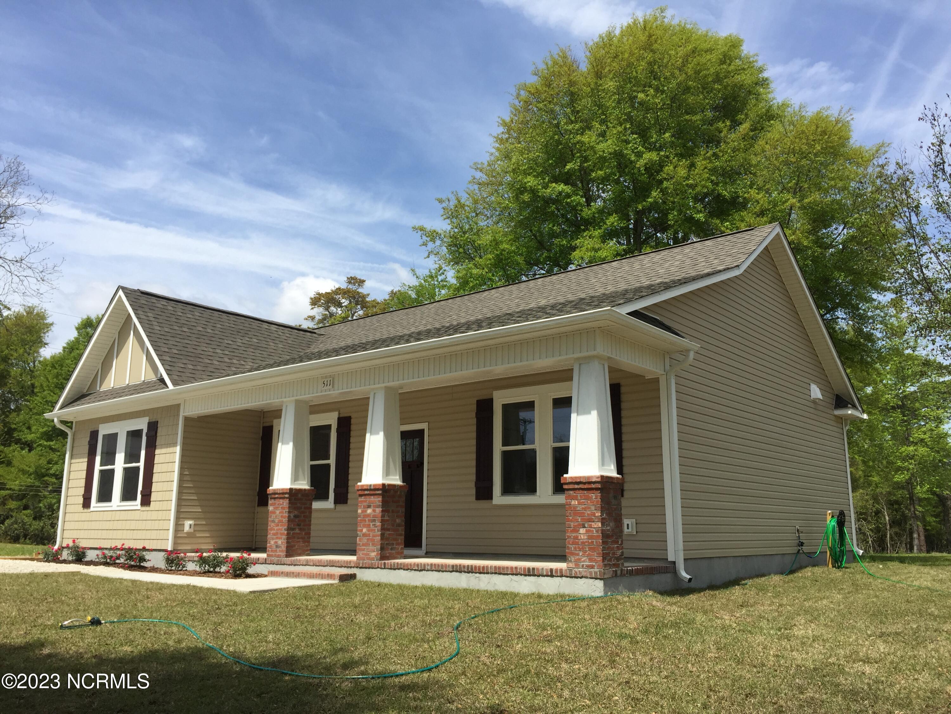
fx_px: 797
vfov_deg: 48.2
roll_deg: -1.0
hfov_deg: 61.7
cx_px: 476
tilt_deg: +10.4
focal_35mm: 29
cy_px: 357
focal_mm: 4.15
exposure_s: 1/1647
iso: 32
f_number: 2.2
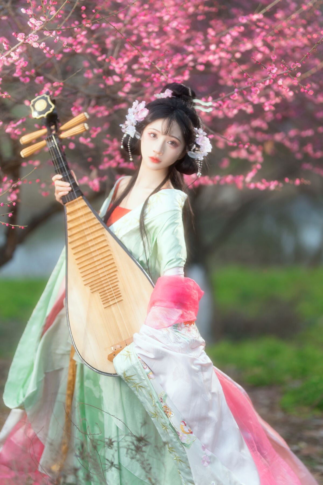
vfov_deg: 23.9
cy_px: 242
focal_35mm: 85
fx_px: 1144
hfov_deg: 16.1
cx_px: 162
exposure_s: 1/250
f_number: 1.4
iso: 160
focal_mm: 85
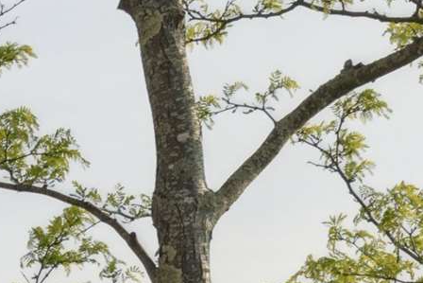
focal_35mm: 185
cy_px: 846
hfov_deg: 10.0
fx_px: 2174
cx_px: -512
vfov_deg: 6.7
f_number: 8
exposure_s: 1/250
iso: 400
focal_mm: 27
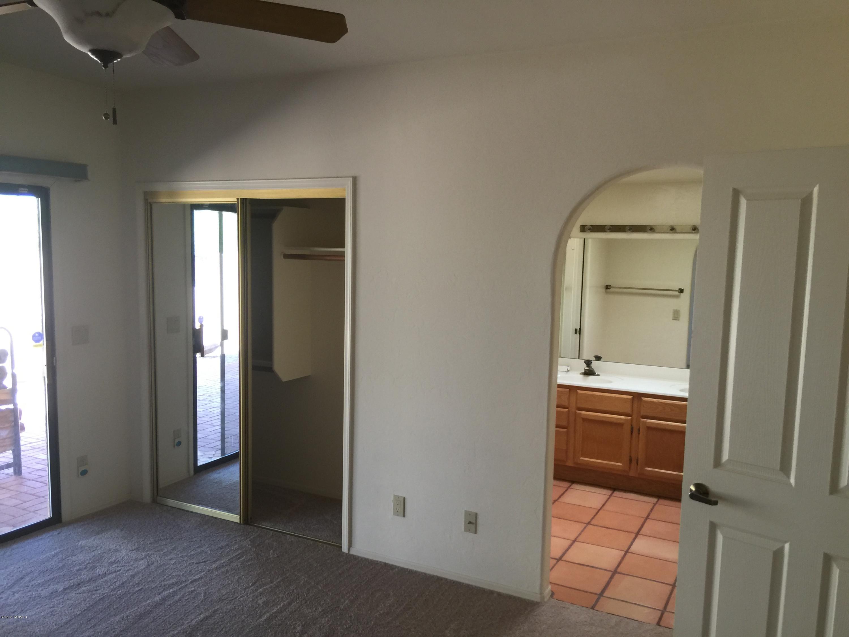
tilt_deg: -2.8
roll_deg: -1.8
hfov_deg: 61.7
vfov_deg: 48.2
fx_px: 711
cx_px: 424
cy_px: 318
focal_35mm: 29
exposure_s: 1/30
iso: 40
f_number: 2.2
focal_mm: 4.15
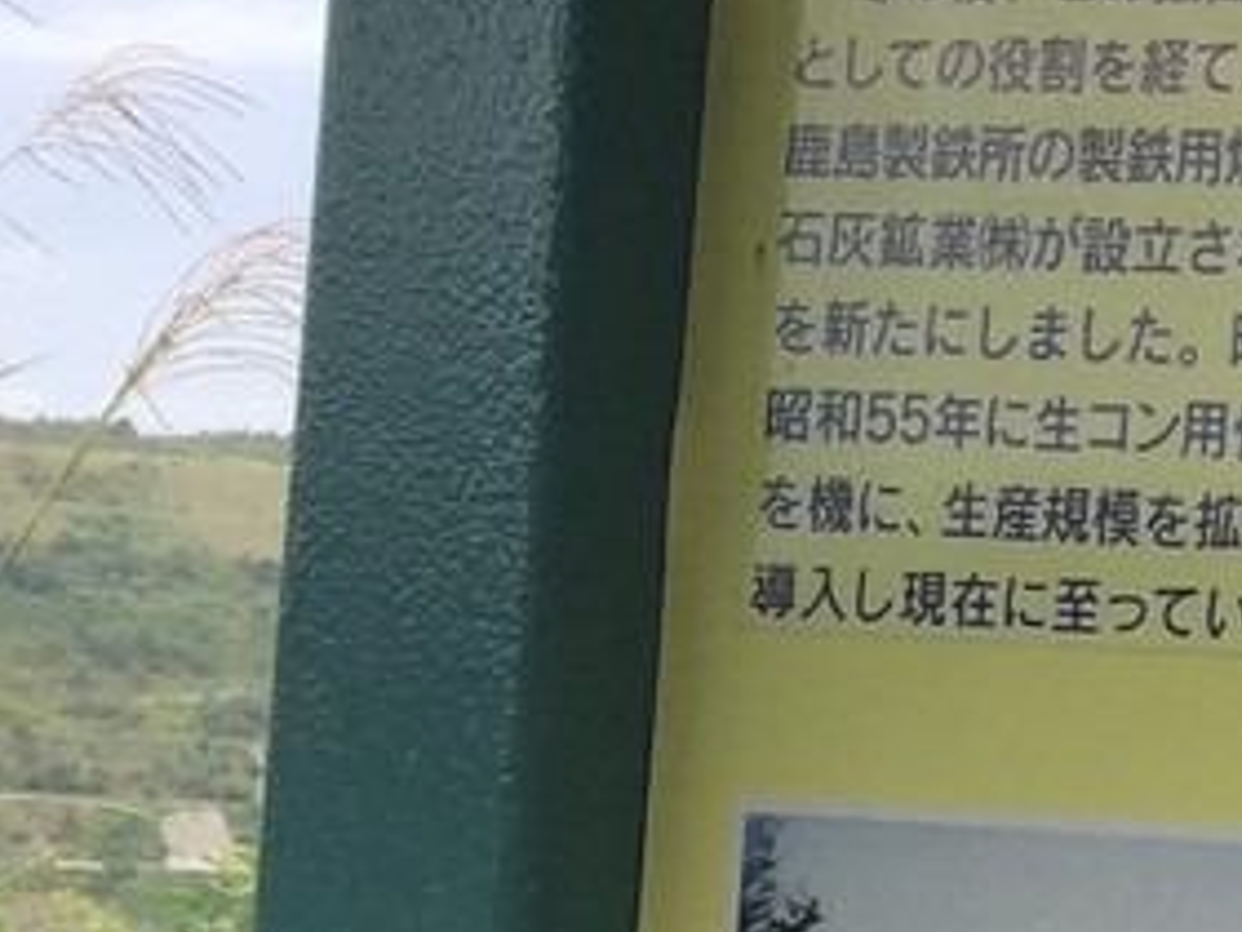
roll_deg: -3.9
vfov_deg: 8.9
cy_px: 502
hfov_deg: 10.4
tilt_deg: +4.2
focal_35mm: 166
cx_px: 2905
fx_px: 5956
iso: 32
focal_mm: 4.15
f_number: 2.2
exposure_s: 1/542
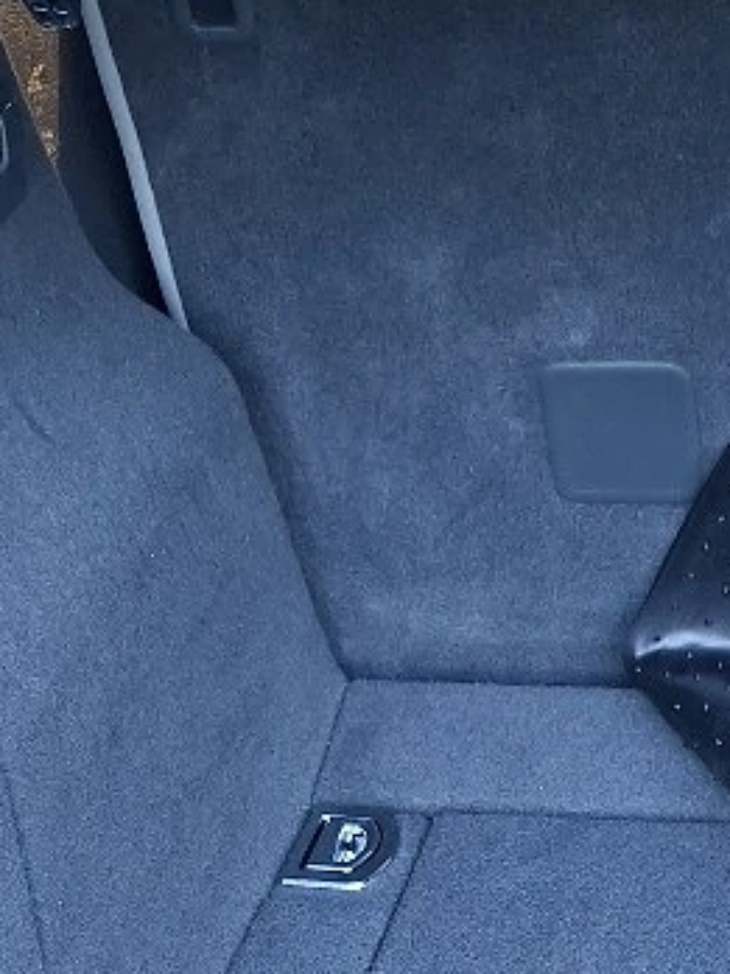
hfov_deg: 16.7
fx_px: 2474
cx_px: 537
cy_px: 1250
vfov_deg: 20.4
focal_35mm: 88
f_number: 1.8
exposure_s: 1/100
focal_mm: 5.54
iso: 200
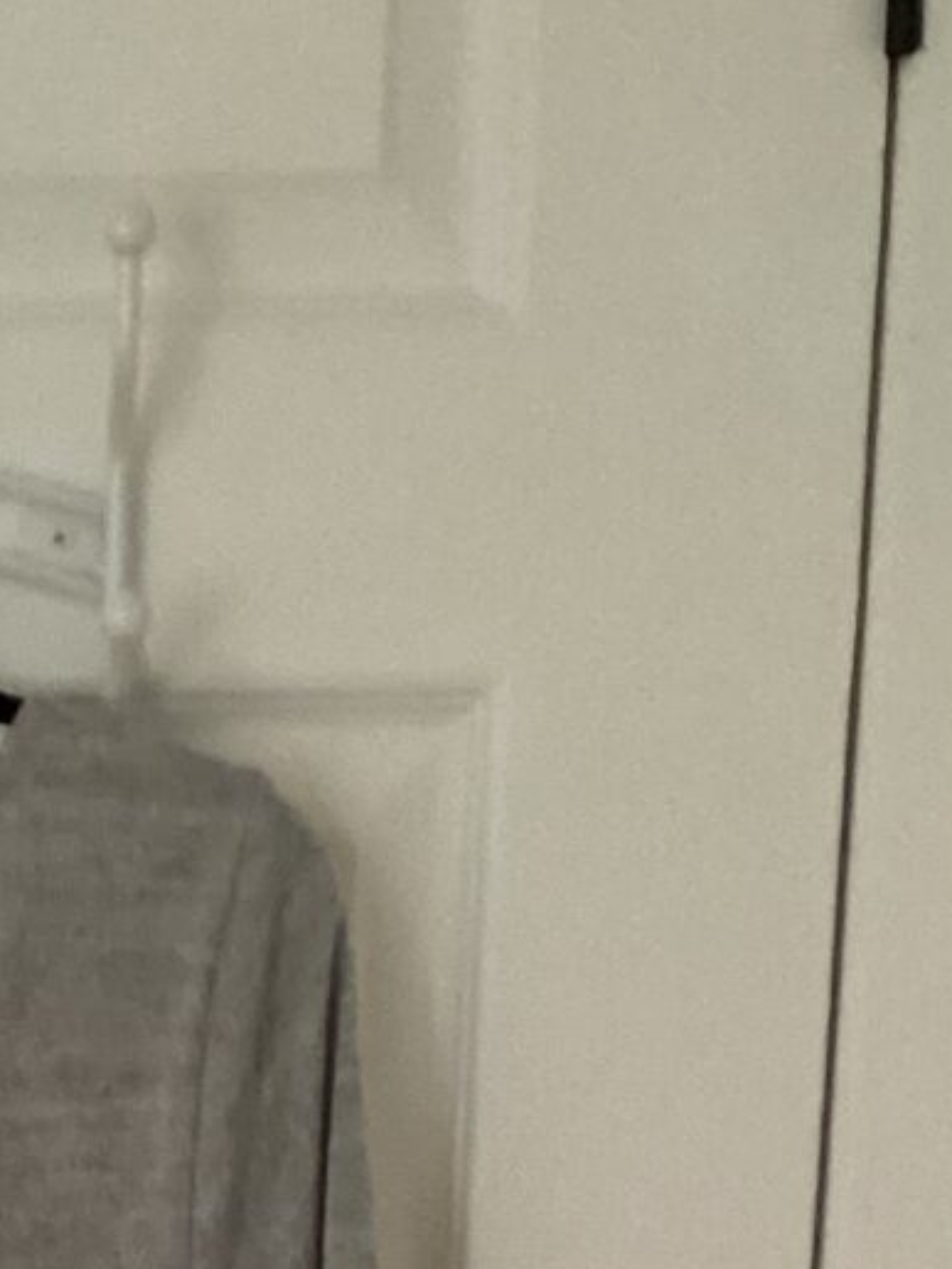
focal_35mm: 123
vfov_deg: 14.2
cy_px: 2277
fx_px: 4510
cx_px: -359
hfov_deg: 11.7
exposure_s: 1/40
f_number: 2.4
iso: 400
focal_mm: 3.3
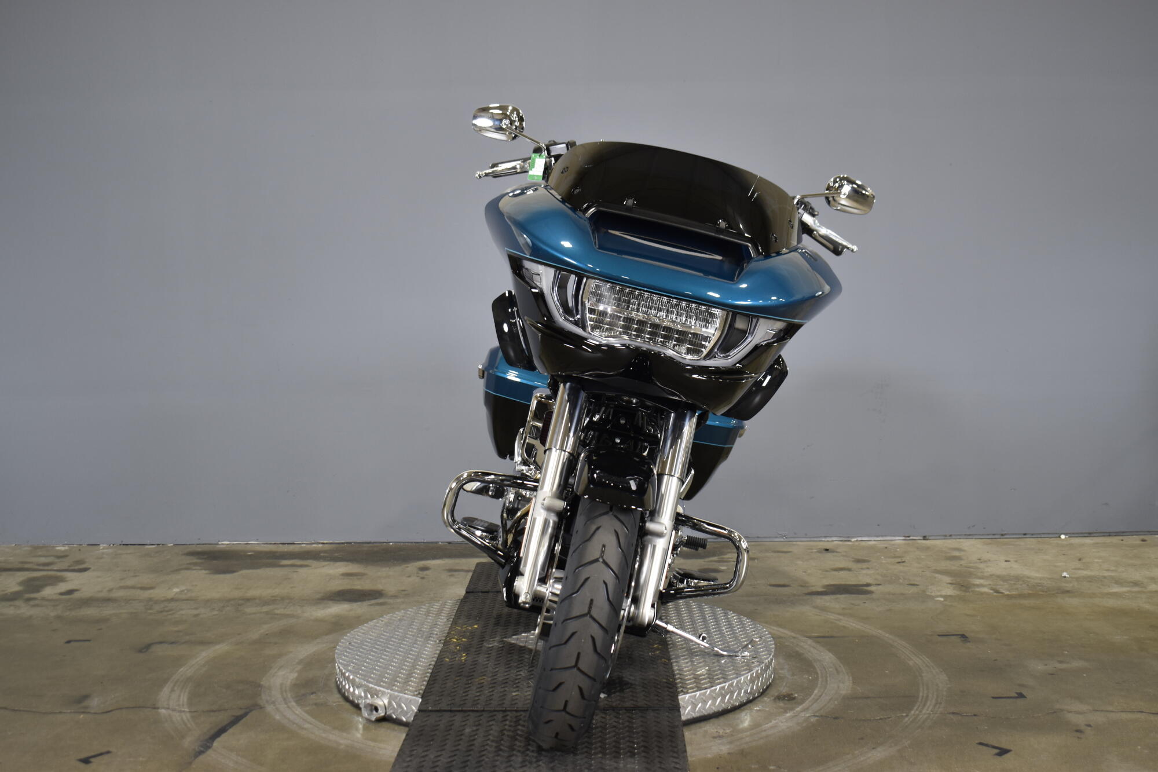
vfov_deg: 33.0
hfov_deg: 47.9
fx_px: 1303
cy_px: 386
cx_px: 579
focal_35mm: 40
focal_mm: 27
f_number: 4
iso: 400
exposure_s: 1/25
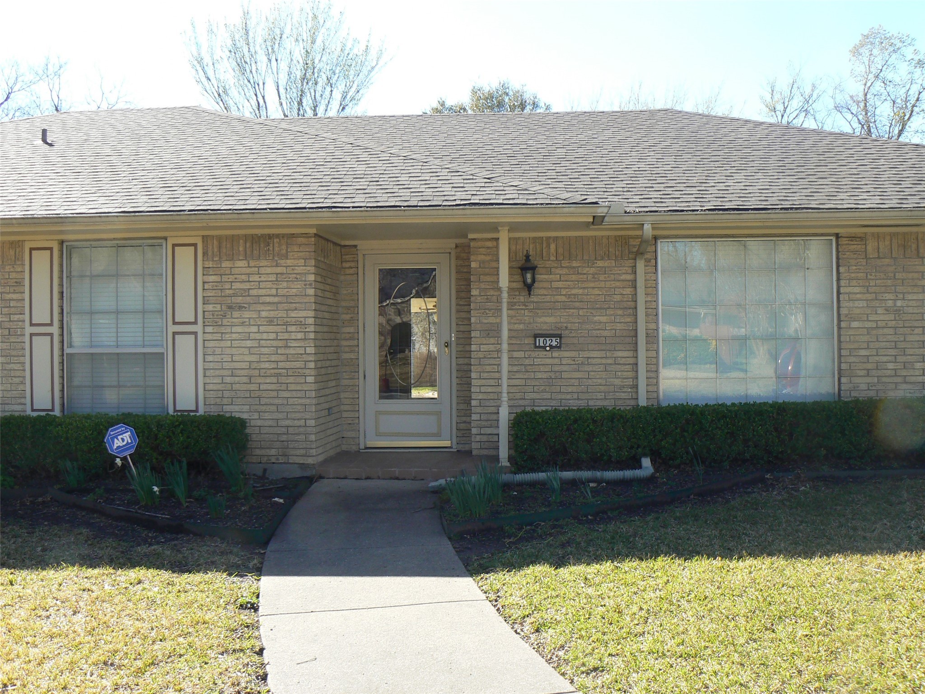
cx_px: 462
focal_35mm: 36
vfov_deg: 39.7
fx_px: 962
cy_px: 347
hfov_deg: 51.4
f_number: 5.6
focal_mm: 6
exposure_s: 1/160
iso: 80
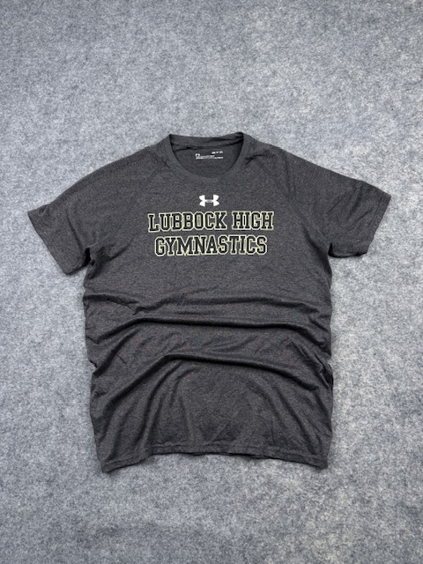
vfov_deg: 71.6
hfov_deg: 56.8
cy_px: 282
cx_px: 212
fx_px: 391
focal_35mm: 24
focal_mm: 6.76
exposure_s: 1/121
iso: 50
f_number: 1.78
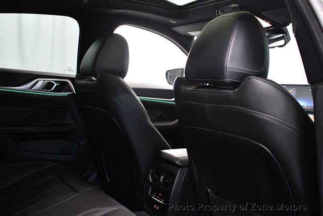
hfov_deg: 53.1
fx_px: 323
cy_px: 108
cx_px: 162
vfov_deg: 36.9
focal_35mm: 36
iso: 3200
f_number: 3.5
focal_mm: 18
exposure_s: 1/60
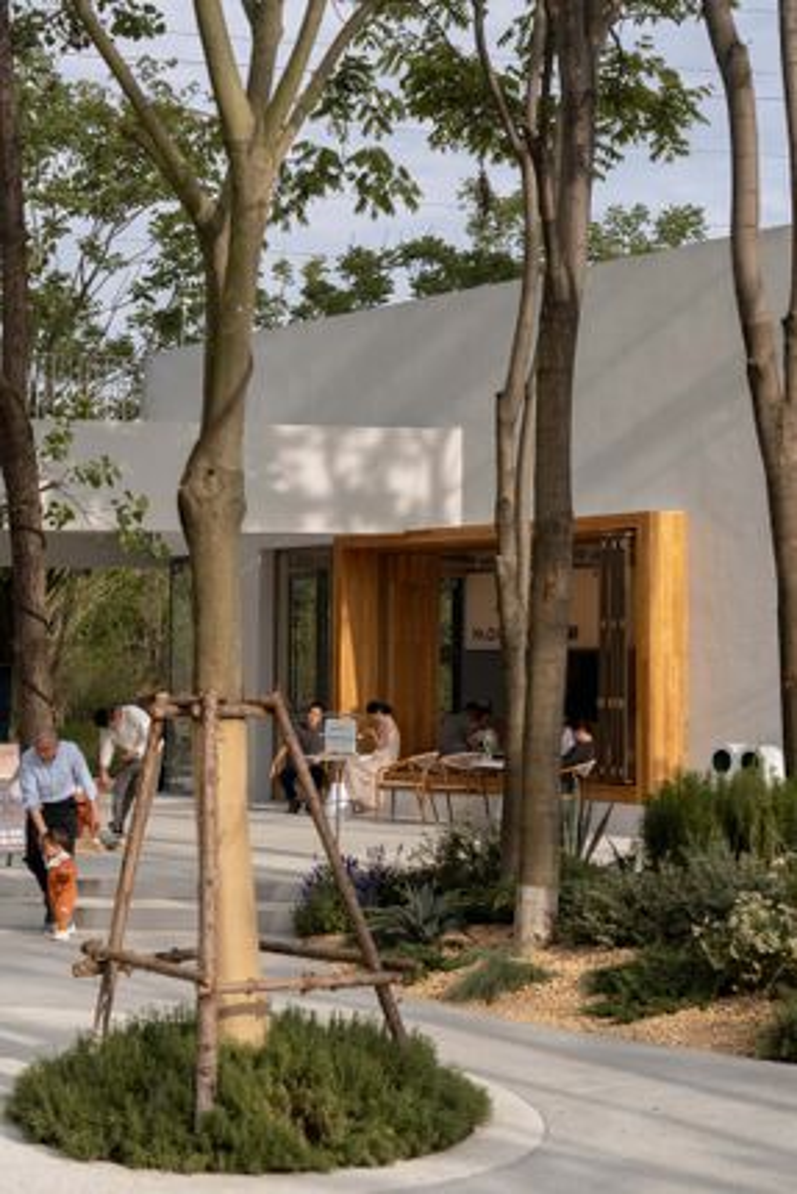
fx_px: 1891
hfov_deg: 23.8
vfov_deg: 35.0
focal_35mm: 57
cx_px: 398
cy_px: 597
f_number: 5.6
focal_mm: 57
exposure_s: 1/400
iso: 100
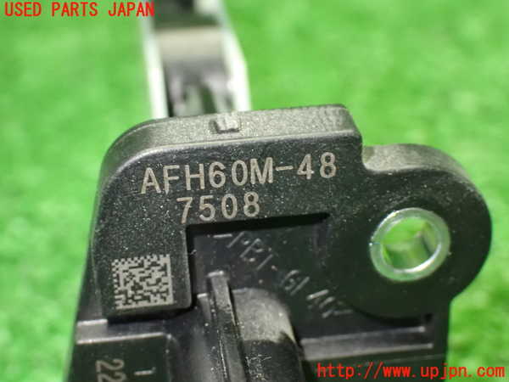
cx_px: 254
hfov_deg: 25.3
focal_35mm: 77
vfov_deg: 19.1
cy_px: 191
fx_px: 1132
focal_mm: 13.65
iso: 1600
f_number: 4.1
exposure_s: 1/60
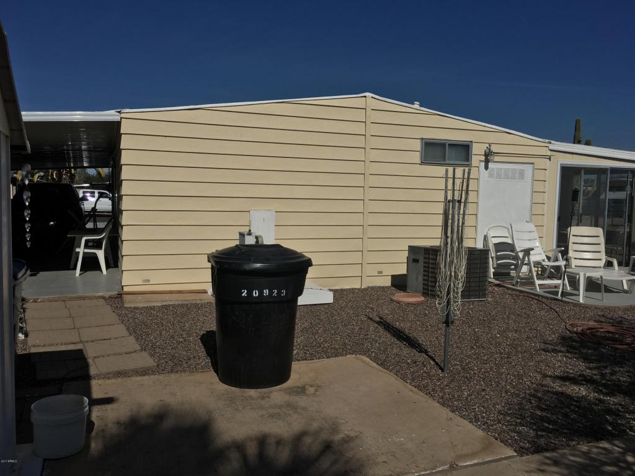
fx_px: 532
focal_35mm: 29
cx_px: 318
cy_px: 238
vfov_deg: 48.2
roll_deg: -1.1
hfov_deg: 61.7
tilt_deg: -3.9
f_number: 2.2
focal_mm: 4.15
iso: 25
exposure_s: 1/8547
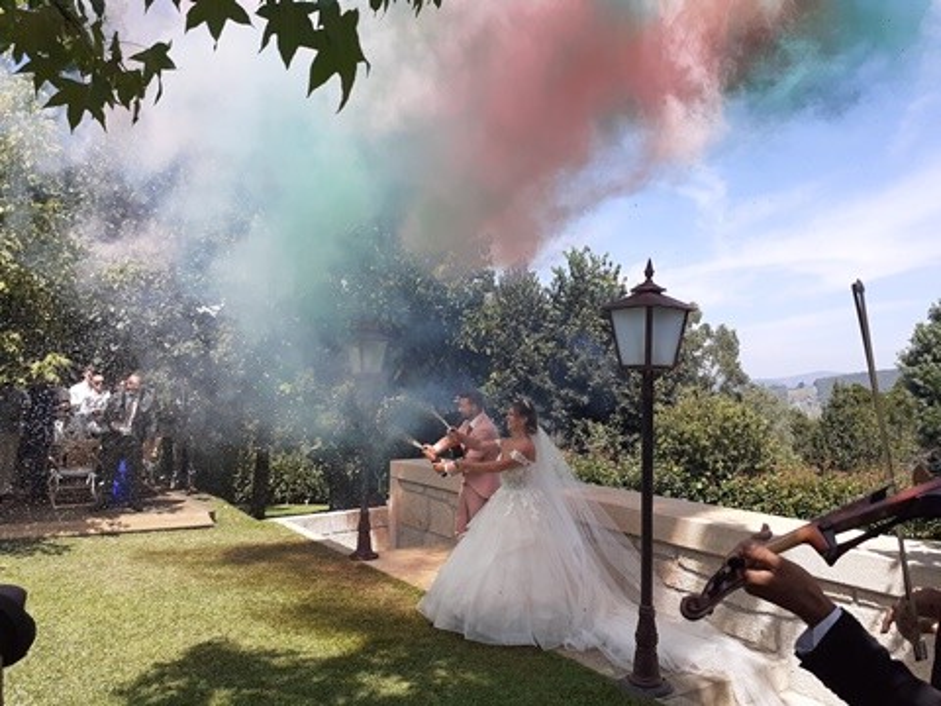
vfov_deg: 51.4
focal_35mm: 27
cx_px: 470
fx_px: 734
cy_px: 353
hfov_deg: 65.3
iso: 40
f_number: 1.9
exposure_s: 1/1144
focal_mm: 3.6
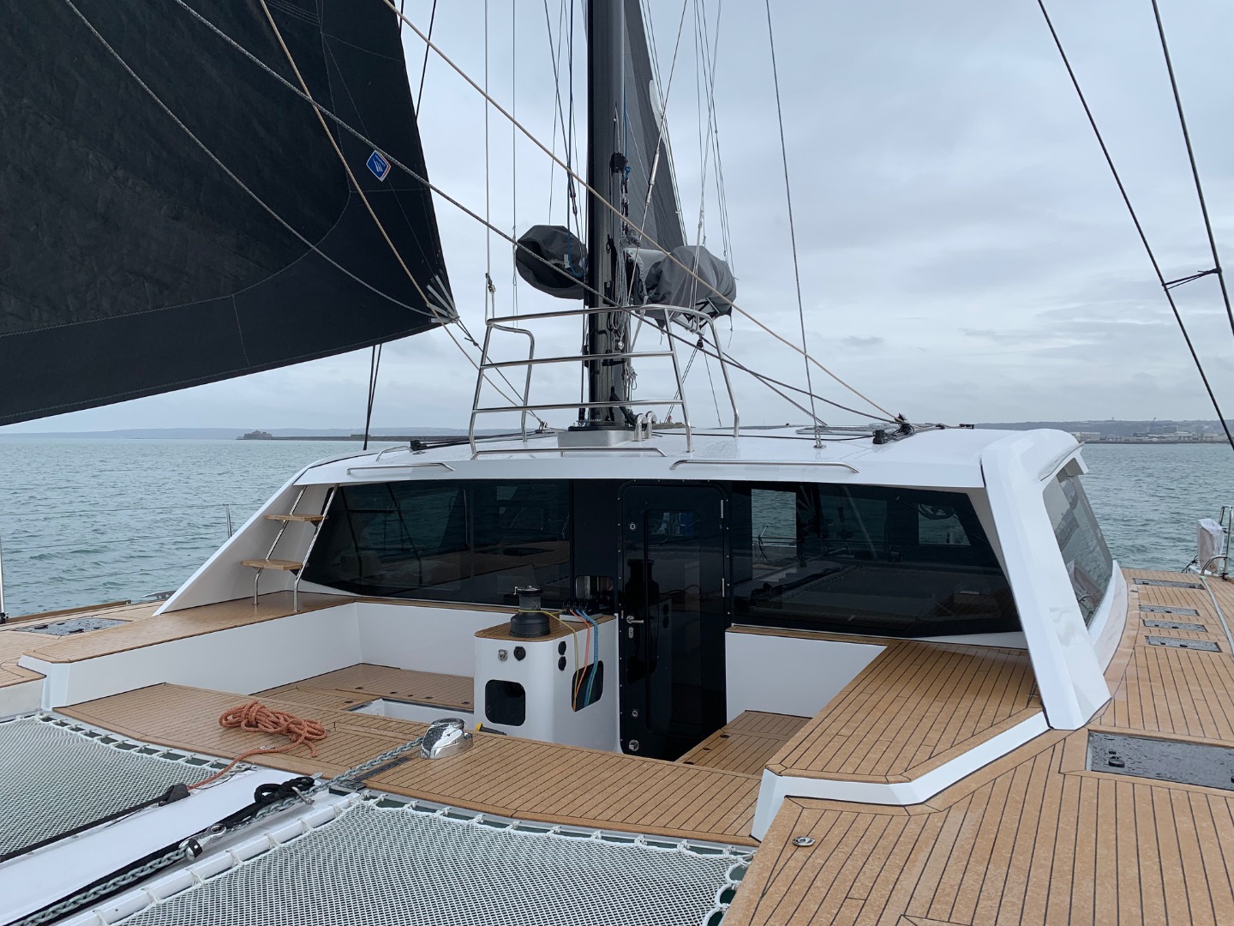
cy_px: 463
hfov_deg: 67.3
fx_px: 927
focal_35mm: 26
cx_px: 617
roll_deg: -0.7
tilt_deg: -0.7
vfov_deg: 53.1
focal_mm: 4.25
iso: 25
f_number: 1.8
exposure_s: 1/864
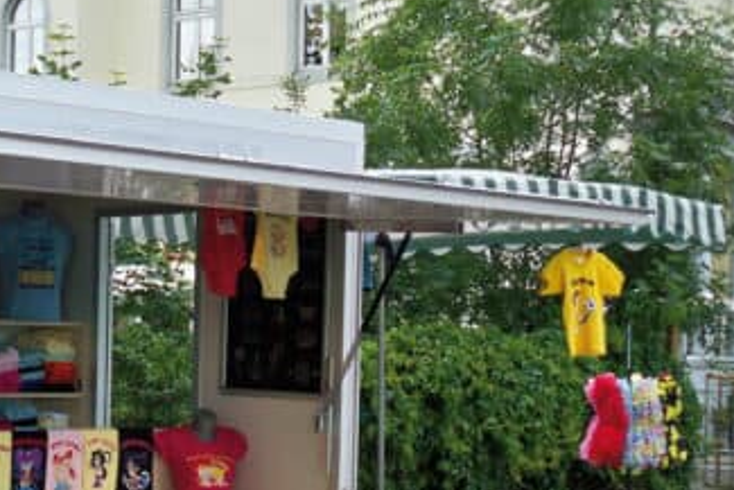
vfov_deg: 15.8
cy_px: 361
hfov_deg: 22.2
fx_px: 1754
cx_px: -90
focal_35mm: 86
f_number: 3.1
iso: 125
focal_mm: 6.3
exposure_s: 1/200
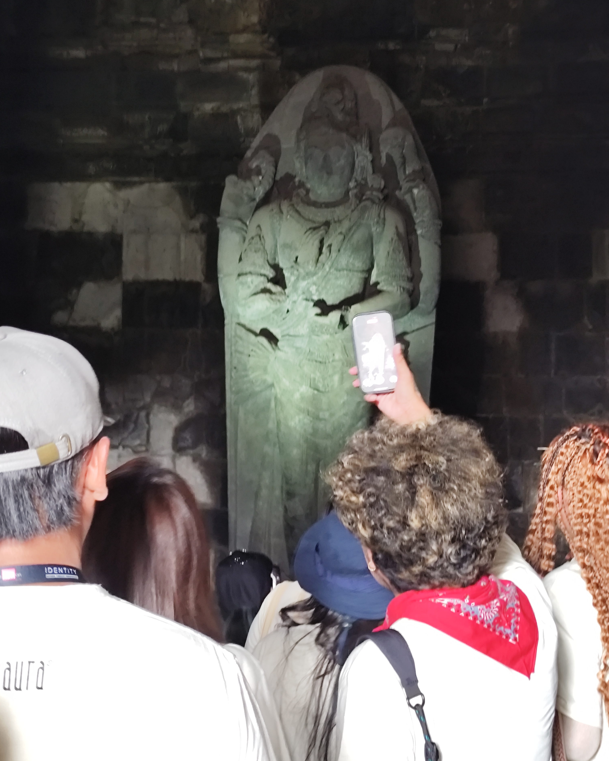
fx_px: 1262
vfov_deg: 33.6
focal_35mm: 56
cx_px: 307
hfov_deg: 27.1
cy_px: 361
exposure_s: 1/20
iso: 500
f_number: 1.65
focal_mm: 6.19
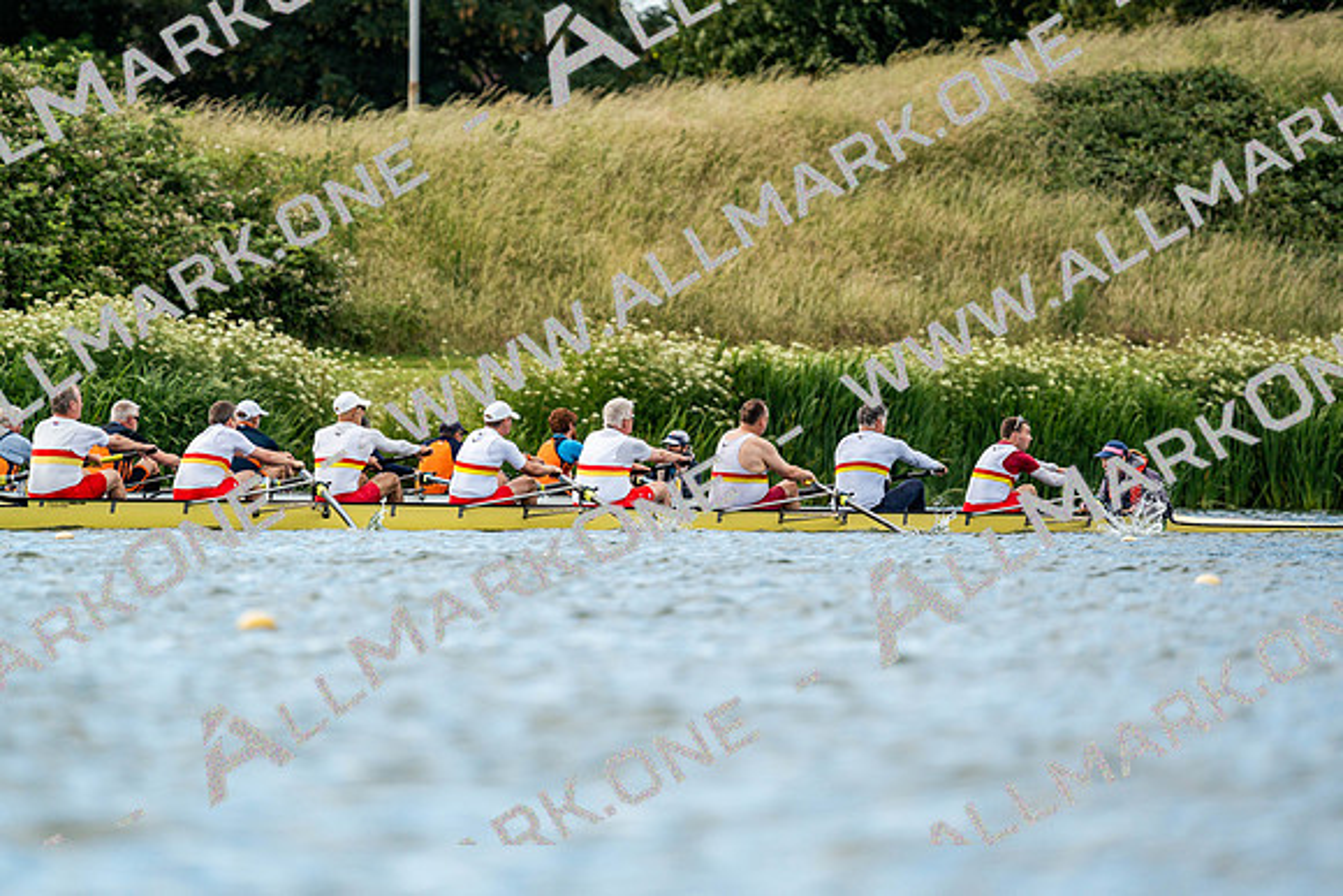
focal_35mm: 496
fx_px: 18507
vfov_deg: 2.8
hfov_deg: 4.2
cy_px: 448
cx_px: 672
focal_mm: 496
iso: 640
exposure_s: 1/2000
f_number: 6.3
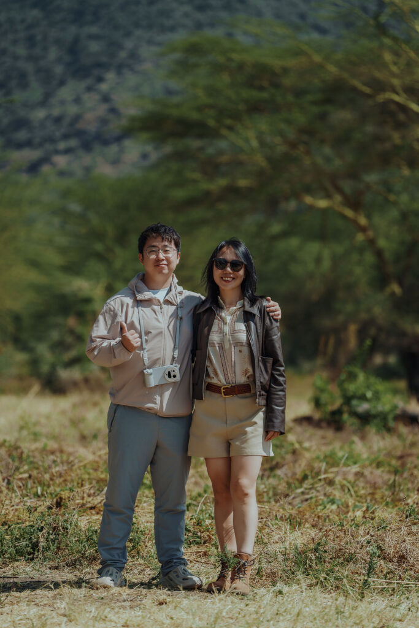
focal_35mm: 133
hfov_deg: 10.3
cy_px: 314
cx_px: 210
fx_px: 2321
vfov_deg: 15.4
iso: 100
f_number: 2.8
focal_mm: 133
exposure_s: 1/1250
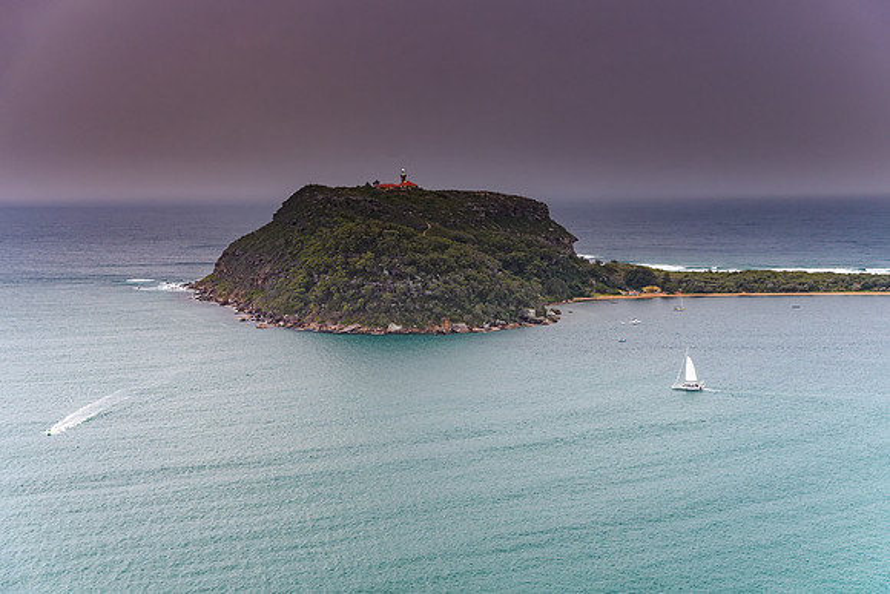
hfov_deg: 30.2
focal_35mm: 67
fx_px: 1652
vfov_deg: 20.4
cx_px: 445
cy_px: 297
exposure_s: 1/30
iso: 400
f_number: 4.5
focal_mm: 44
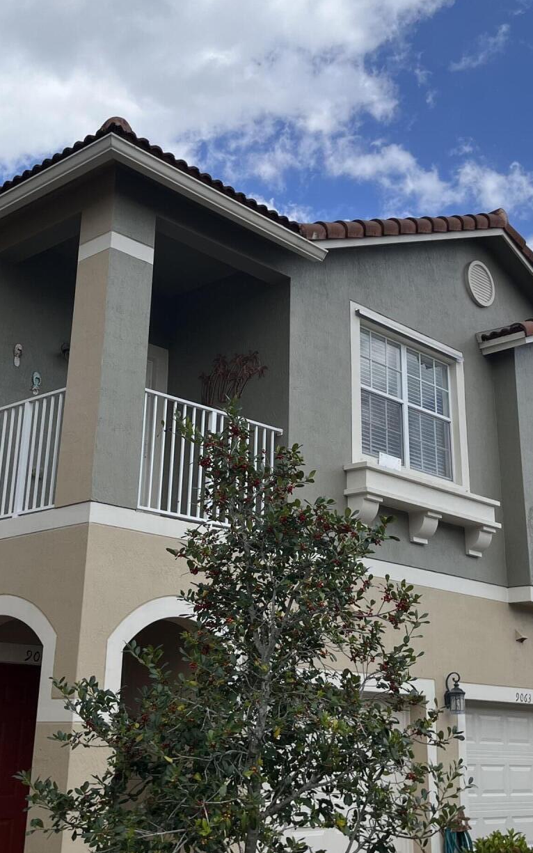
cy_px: 348
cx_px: 285
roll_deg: -1.2
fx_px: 1046
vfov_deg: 44.2
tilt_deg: +19.6
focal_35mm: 45
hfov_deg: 28.6
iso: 50
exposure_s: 1/5848
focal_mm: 5.1
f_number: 1.6
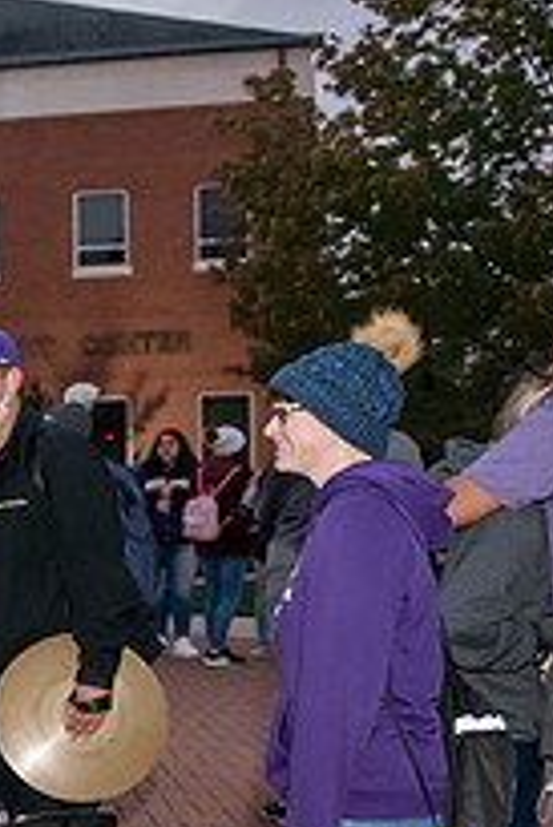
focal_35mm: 68
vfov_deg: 29.1
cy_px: 631
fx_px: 1564
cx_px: -484
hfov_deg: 16.3
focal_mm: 24
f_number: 3.2
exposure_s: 1/125
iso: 2000
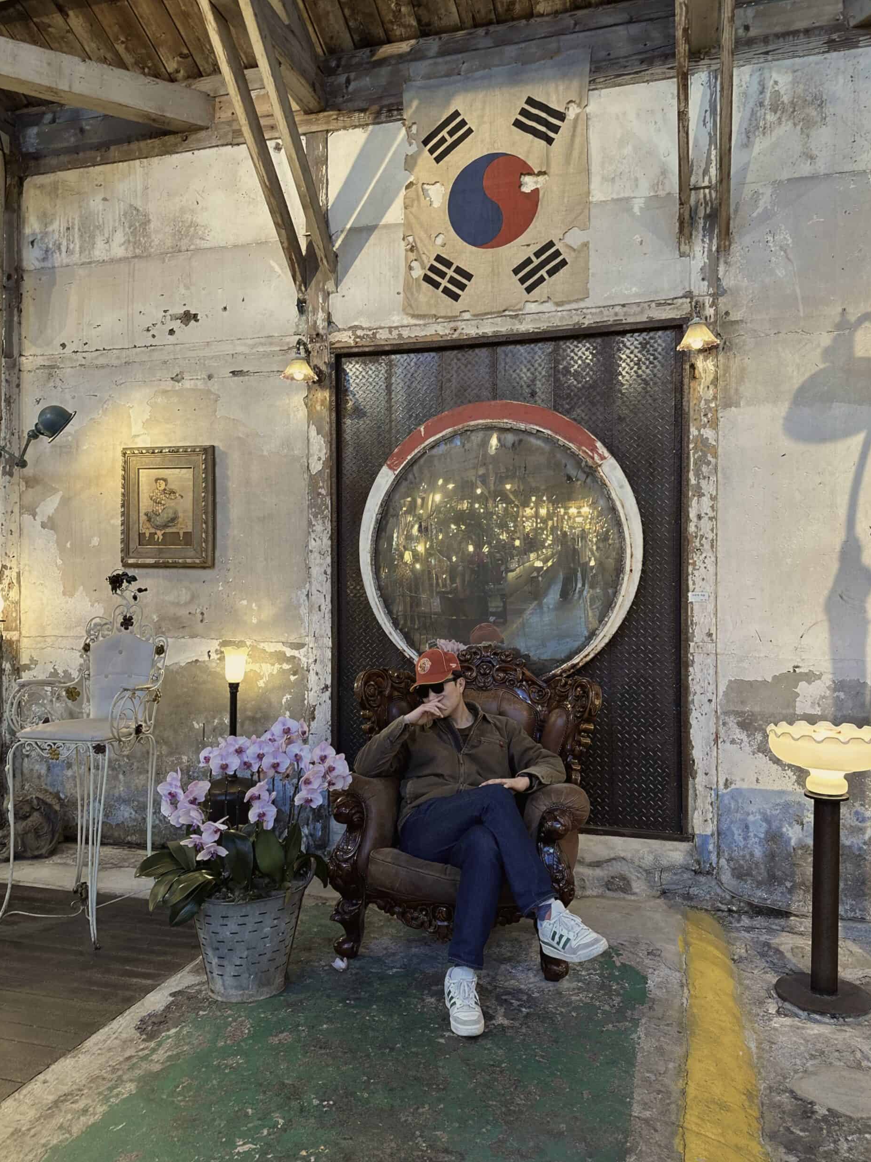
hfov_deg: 54.9
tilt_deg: -0.4
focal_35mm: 25
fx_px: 839
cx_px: 452
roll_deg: +0.3
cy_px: 597
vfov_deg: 69.4
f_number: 1.78
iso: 160
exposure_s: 1/60
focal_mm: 6.86
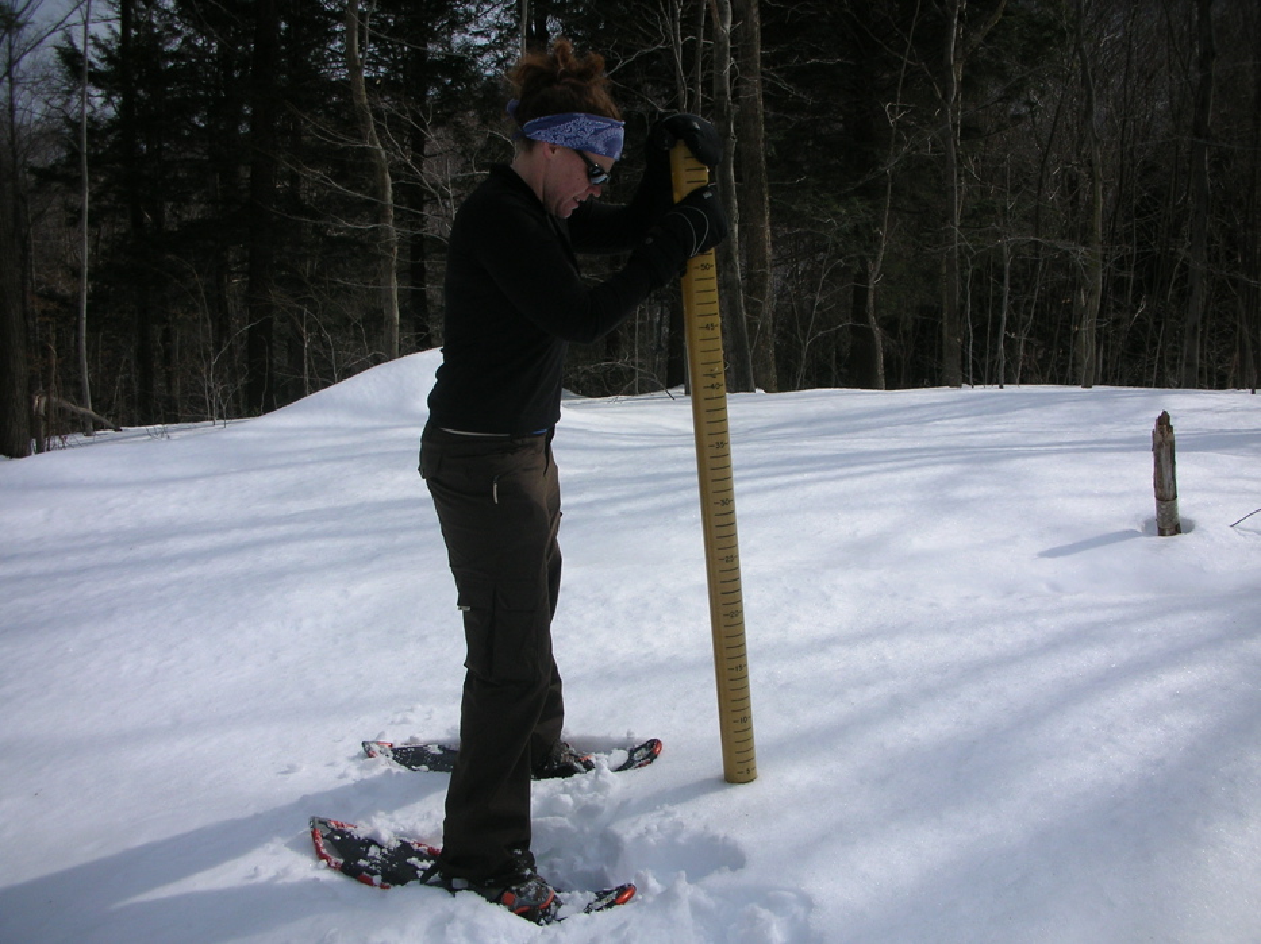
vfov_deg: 40.7
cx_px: 630
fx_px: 1274
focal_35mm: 35
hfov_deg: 52.6
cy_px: 472
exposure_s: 1/160
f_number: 8.5
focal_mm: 5.8
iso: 50
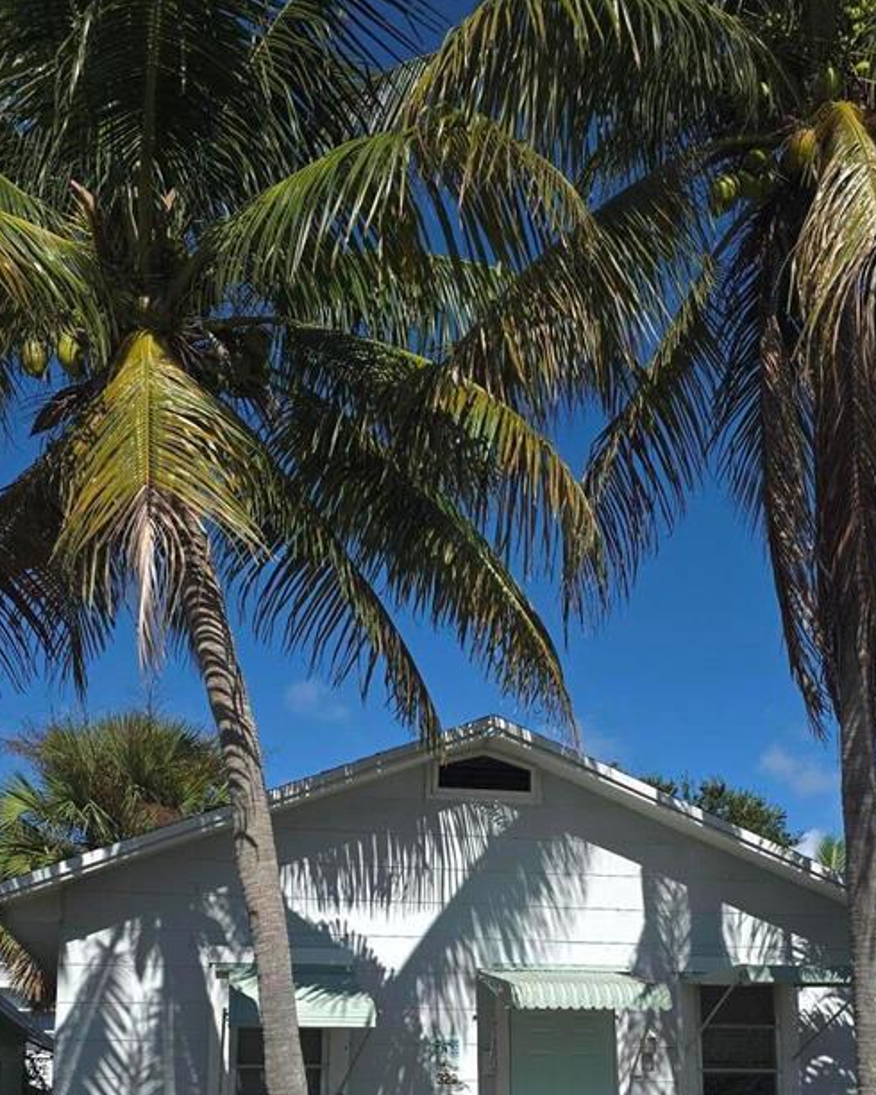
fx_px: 1425
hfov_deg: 34.1
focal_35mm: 44
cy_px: 927
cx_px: 520
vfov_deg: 39.7
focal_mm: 6.3
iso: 12
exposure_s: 1/676
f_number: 1.7
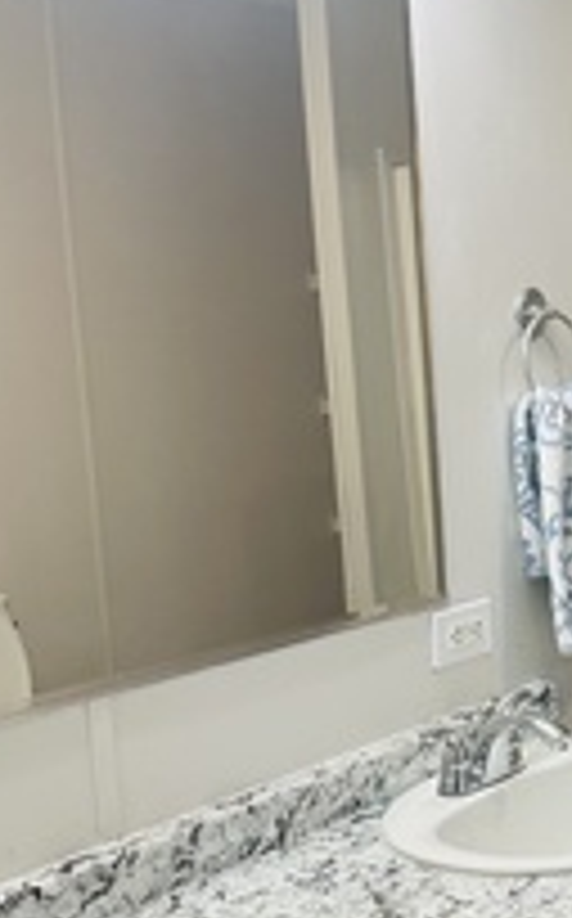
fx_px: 1501
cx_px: 676
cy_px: 580
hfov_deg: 20.3
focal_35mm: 60
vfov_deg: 33.8
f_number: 1.78
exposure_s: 1/120
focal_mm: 6.86
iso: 160
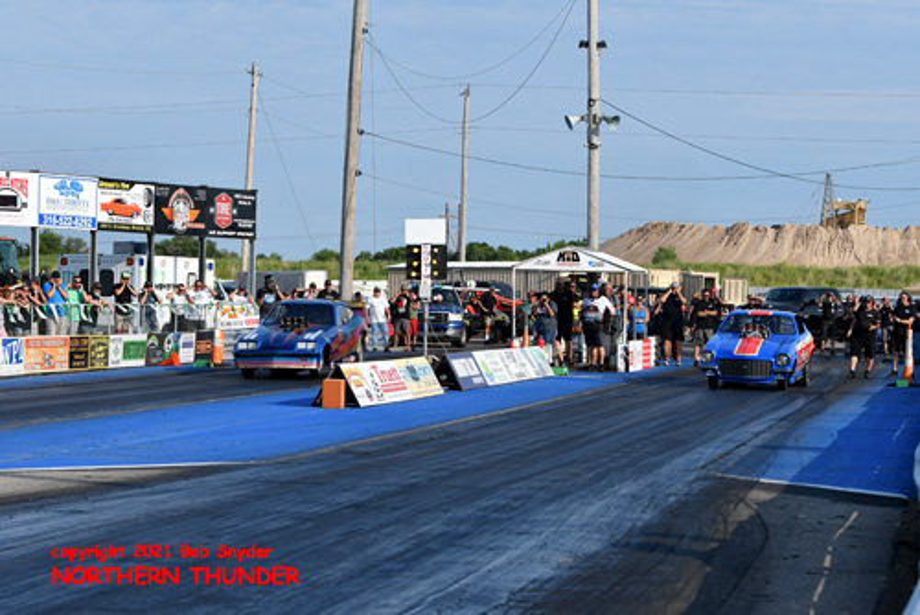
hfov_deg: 19.4
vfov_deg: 13.1
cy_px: 308
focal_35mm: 105
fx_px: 2685
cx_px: 460
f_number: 5.6
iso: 160
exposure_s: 1/1250
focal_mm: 70
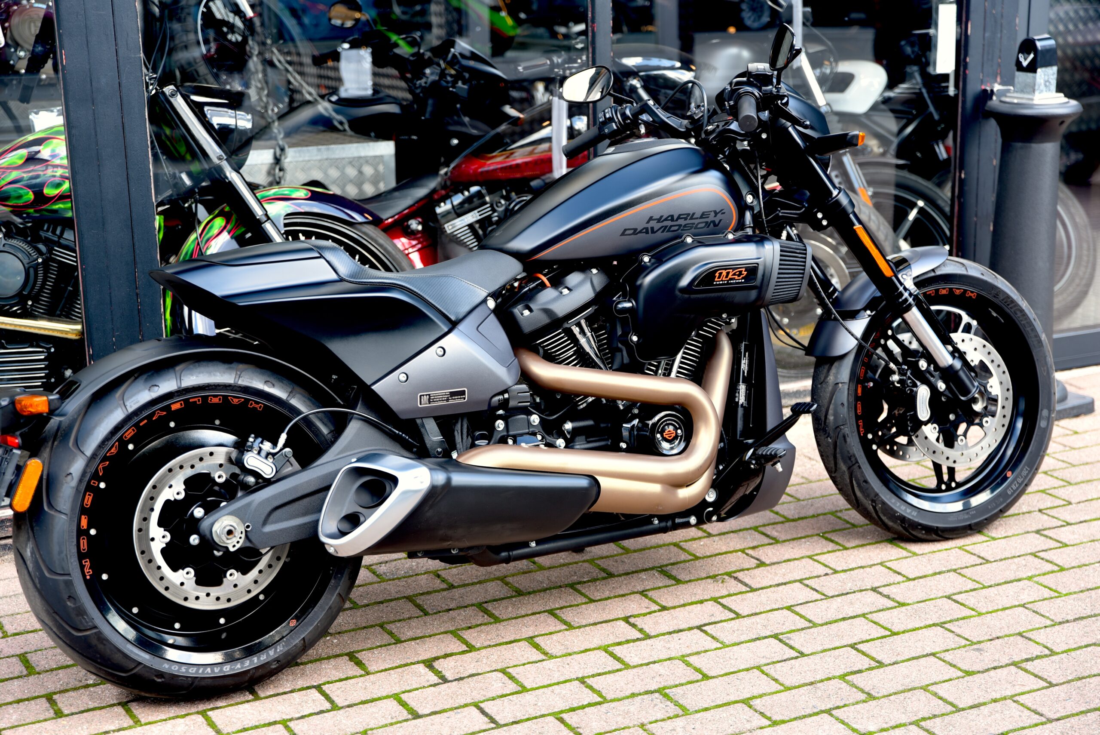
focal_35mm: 62
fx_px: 1895
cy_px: 368
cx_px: 550
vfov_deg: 21.9
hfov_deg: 32.4
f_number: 3.2
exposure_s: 1/60
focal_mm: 62
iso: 100
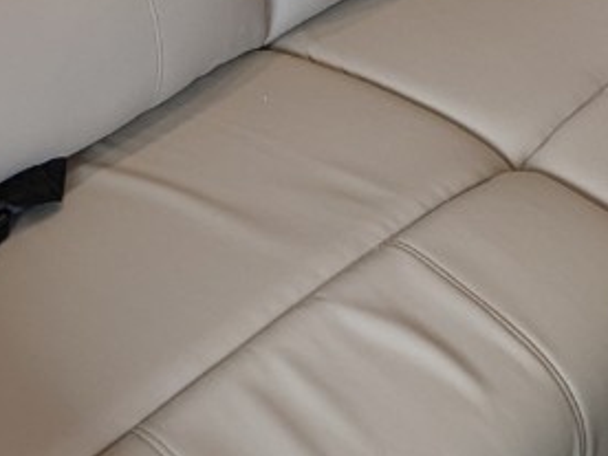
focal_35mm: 81
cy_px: -286
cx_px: 65
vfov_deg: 16.2
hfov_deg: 23.5
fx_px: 1423
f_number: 2.2
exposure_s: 1/83.2
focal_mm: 2.35
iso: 52
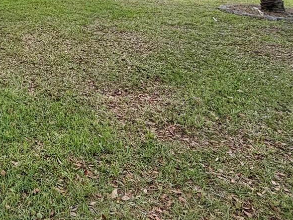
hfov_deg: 42.0
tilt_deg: -1.5
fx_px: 322
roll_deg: -0.1
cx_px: -4
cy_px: -34
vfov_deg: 32.2
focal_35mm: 38
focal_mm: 2.22
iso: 64
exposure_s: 1/220
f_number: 2.2
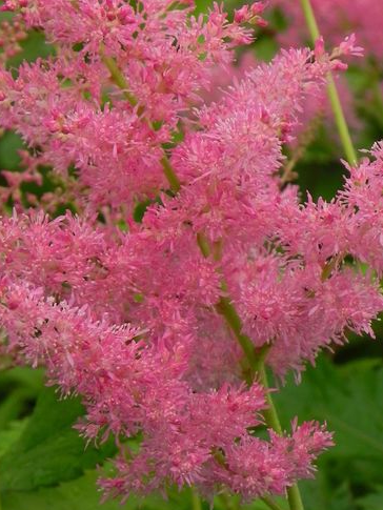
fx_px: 2846
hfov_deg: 7.7
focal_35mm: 193
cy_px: 202
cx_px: 142
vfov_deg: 10.2
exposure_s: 1/100
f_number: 4.5
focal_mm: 20.8
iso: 160
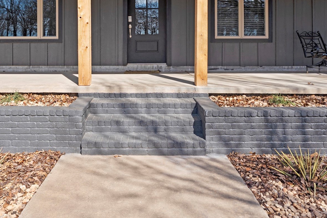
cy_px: 45
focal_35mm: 34
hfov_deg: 56.3
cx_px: 140
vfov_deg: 38.0
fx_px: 304
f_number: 8
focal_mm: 19.3
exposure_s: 1/200
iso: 125
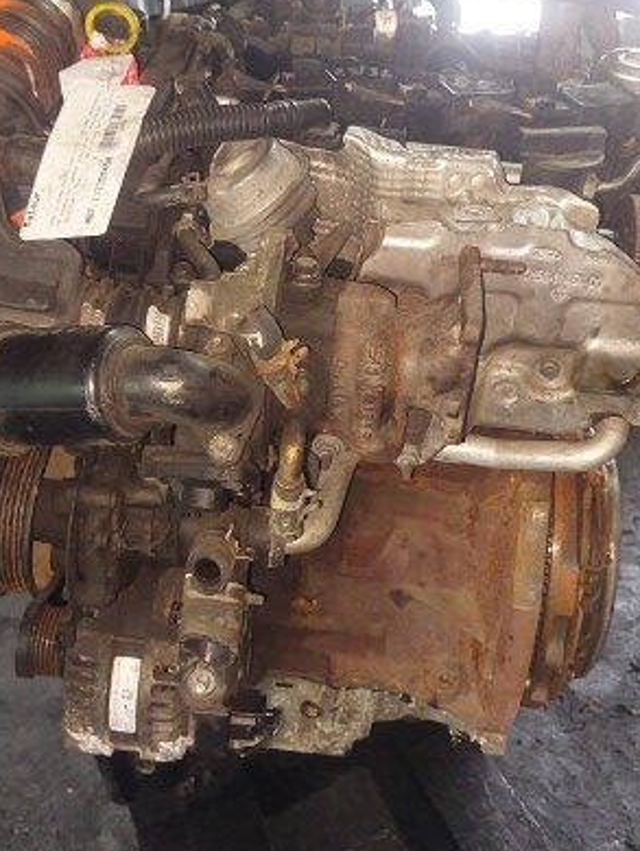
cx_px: 306
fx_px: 1010
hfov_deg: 35.2
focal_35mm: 41
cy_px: 371
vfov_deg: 45.6
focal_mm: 5.23
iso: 250
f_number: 1.8
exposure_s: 1/50
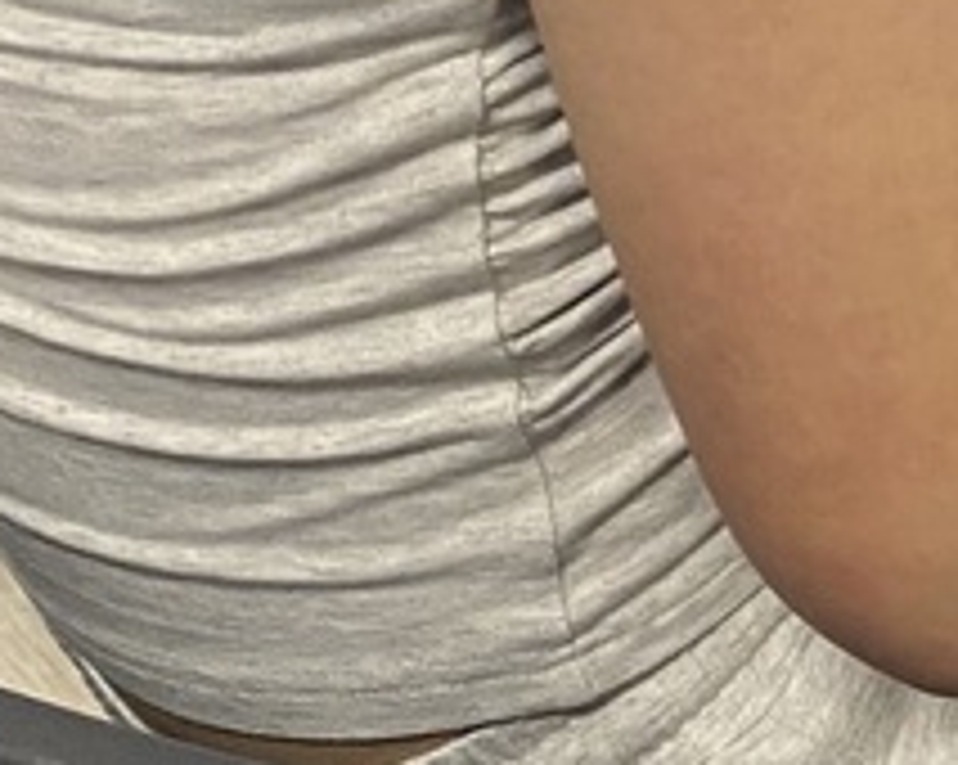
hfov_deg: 14.3
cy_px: -63
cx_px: 1624
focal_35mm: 122
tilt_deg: -42.1
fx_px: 3456
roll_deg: +2.7
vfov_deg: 12.4
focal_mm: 4.25
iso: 80
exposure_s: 1/60
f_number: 1.8
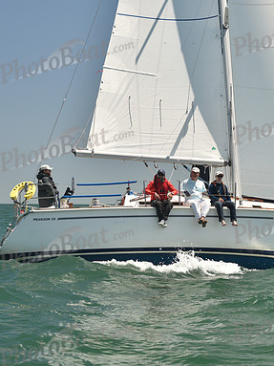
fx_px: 1077
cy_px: 183
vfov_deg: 19.3
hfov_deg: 14.5
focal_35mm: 102
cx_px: 184
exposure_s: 1/800
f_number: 4.5
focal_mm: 70
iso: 250
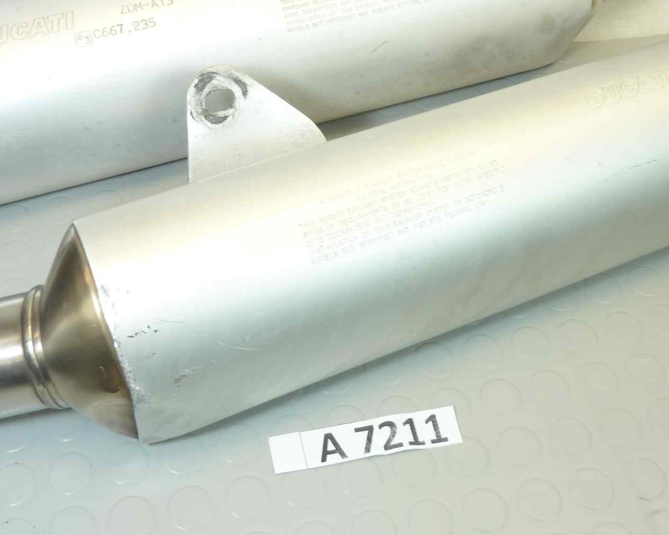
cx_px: 303
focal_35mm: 44
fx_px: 871
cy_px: 182
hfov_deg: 42.0
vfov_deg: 33.9
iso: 80
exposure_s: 1/25
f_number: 3.3
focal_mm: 4.1
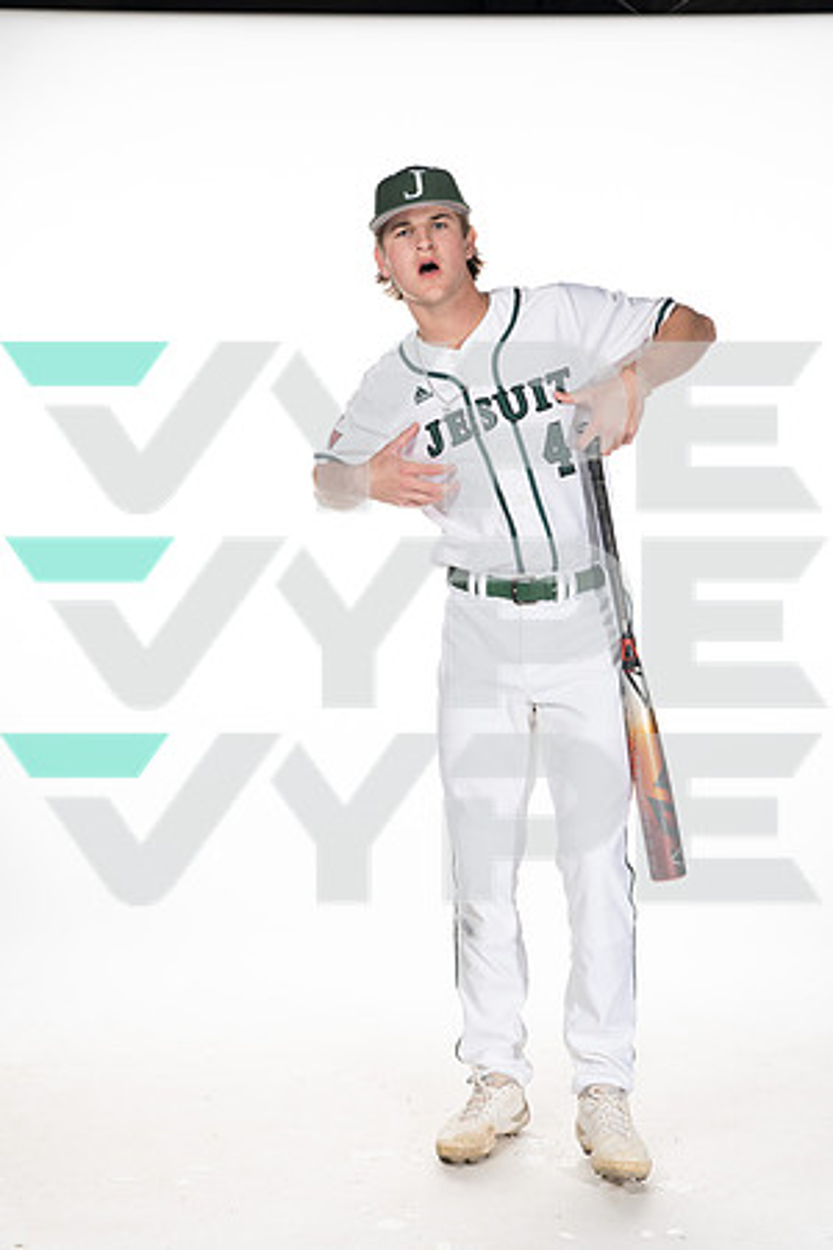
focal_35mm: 57
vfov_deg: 35.1
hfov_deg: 23.8
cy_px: 625
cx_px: 416
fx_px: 1978
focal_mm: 57
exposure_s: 1/250
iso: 400
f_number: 6.3
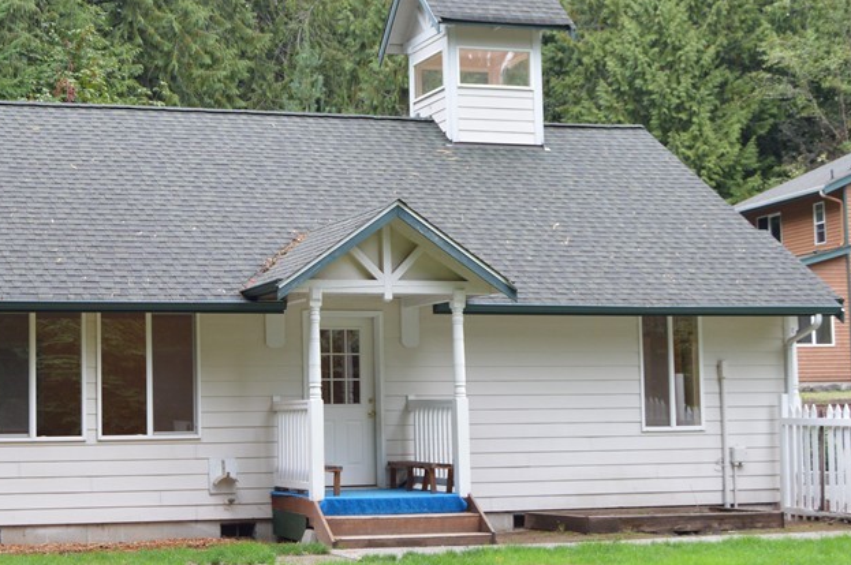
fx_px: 1606
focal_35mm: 68
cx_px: 178
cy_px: 285
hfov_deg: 29.1
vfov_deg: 20.0
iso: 400
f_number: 5.6
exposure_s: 1/125
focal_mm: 26
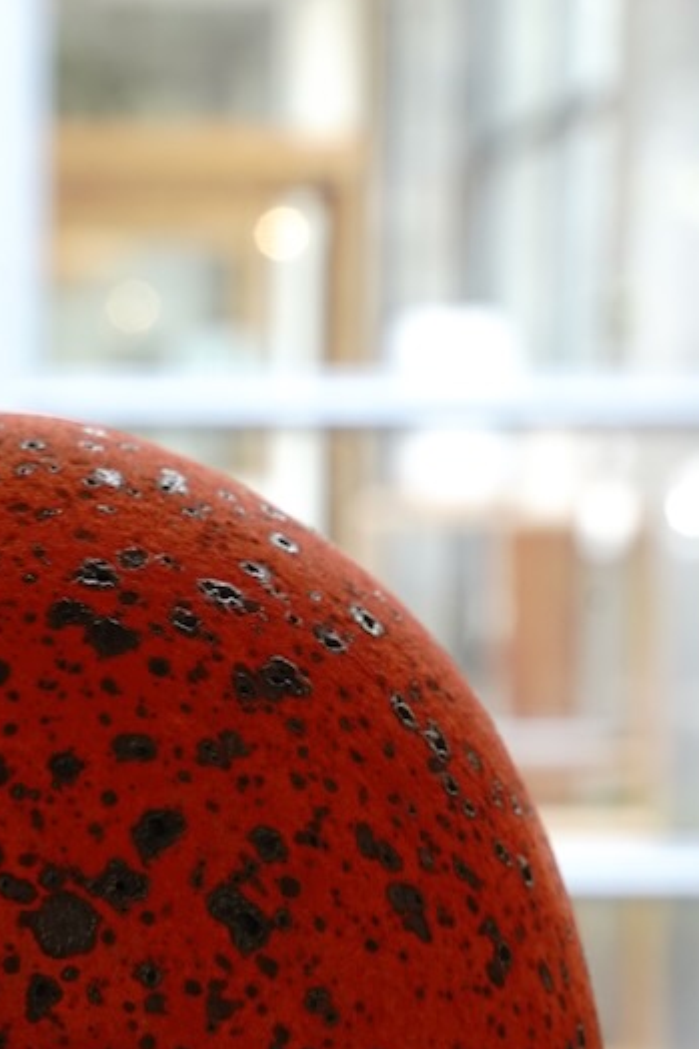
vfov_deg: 15.5
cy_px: 687
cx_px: -22
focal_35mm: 132
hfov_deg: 10.3
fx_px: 3847
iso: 800
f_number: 8
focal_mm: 54
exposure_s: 1/40
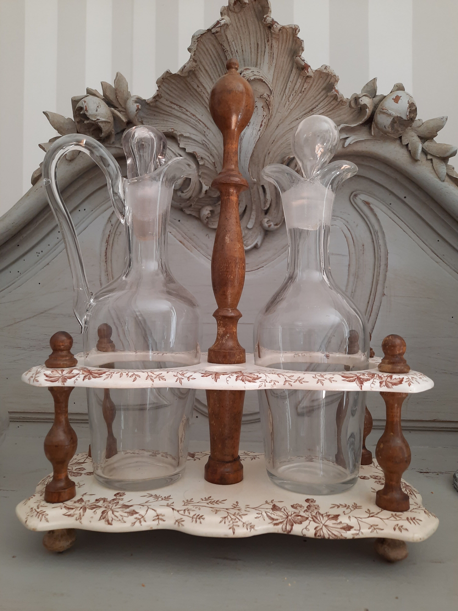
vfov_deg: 69.4
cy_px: 306
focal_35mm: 25
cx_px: 229
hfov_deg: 54.9
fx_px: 441
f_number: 2
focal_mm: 4.6
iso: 125
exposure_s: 1/50
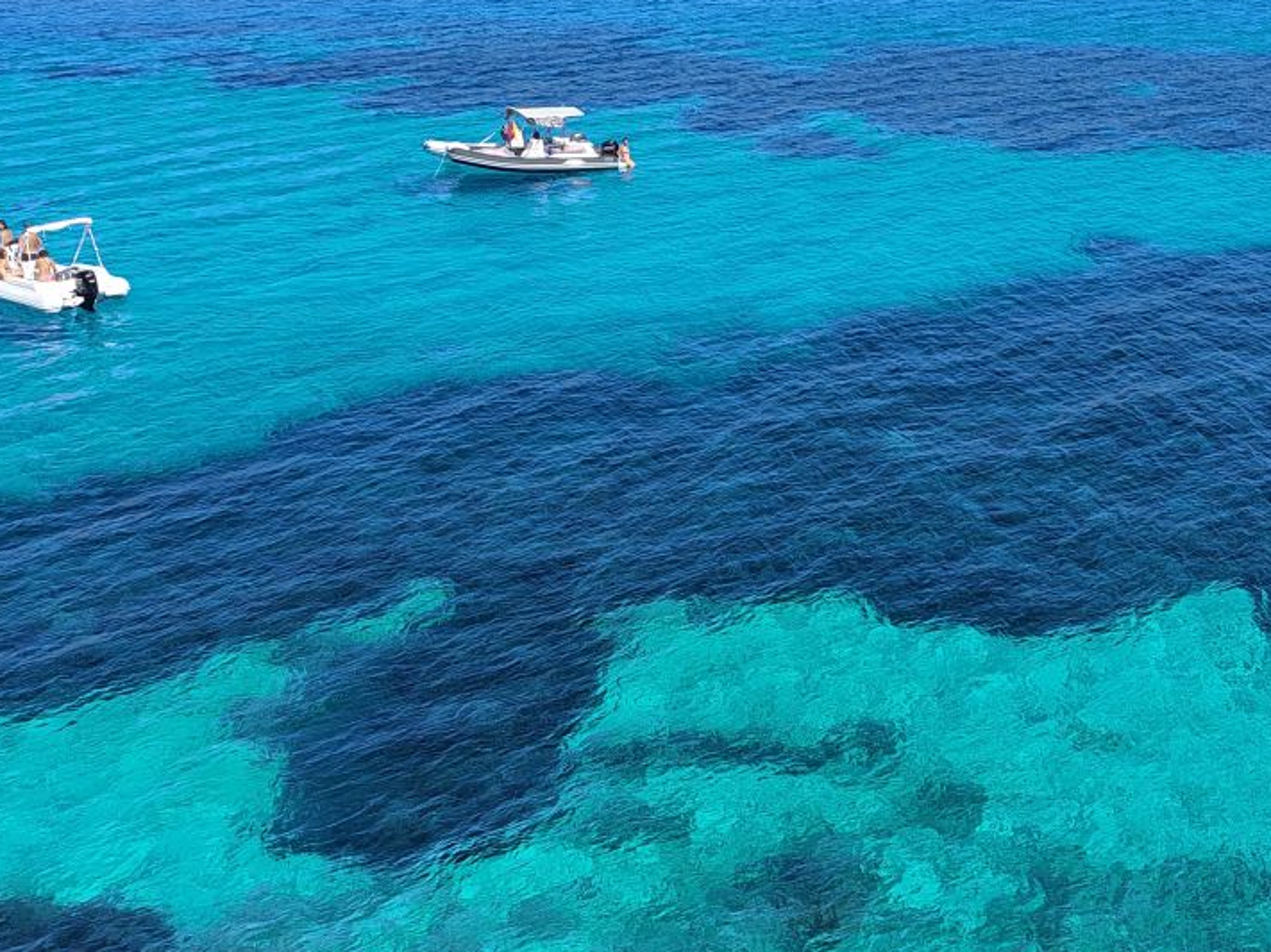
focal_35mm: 54
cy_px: 246
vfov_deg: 26.7
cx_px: 935
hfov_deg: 34.9
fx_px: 1982
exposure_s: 1/992
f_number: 1.8
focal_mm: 5.23
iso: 25
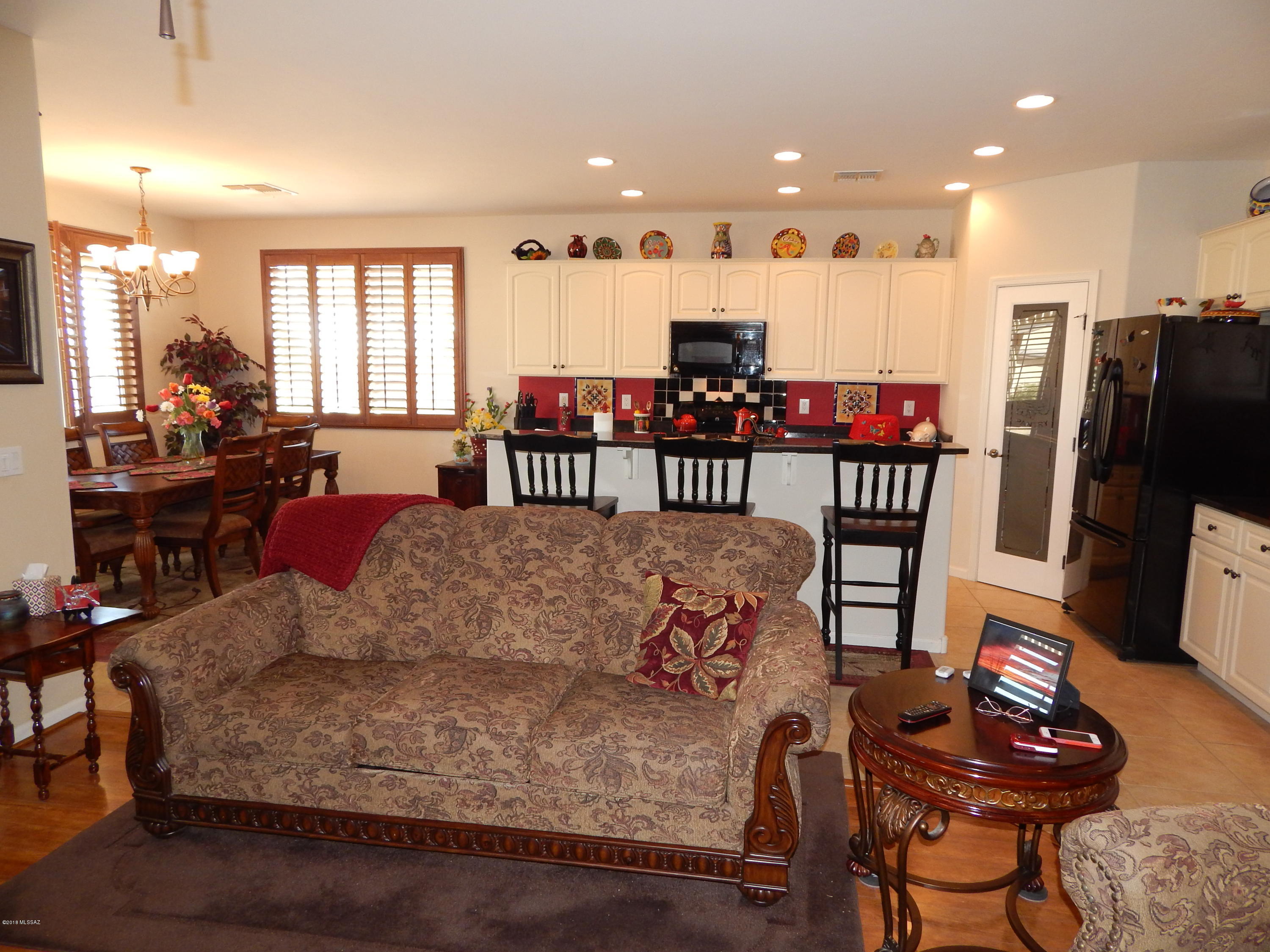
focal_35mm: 23
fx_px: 844
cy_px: 476
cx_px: 635
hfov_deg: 73.9
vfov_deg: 58.9
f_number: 3
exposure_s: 1/30
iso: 200
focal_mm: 4
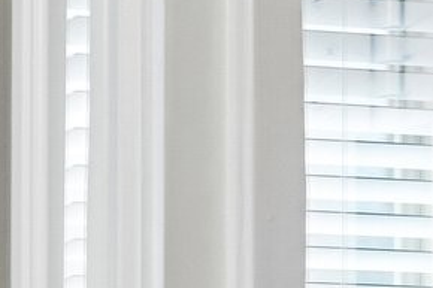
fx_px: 1401
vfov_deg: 10.8
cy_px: 569
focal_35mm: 117
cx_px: -918
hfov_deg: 10.7
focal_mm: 16.5
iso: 400
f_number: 8
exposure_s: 1/13
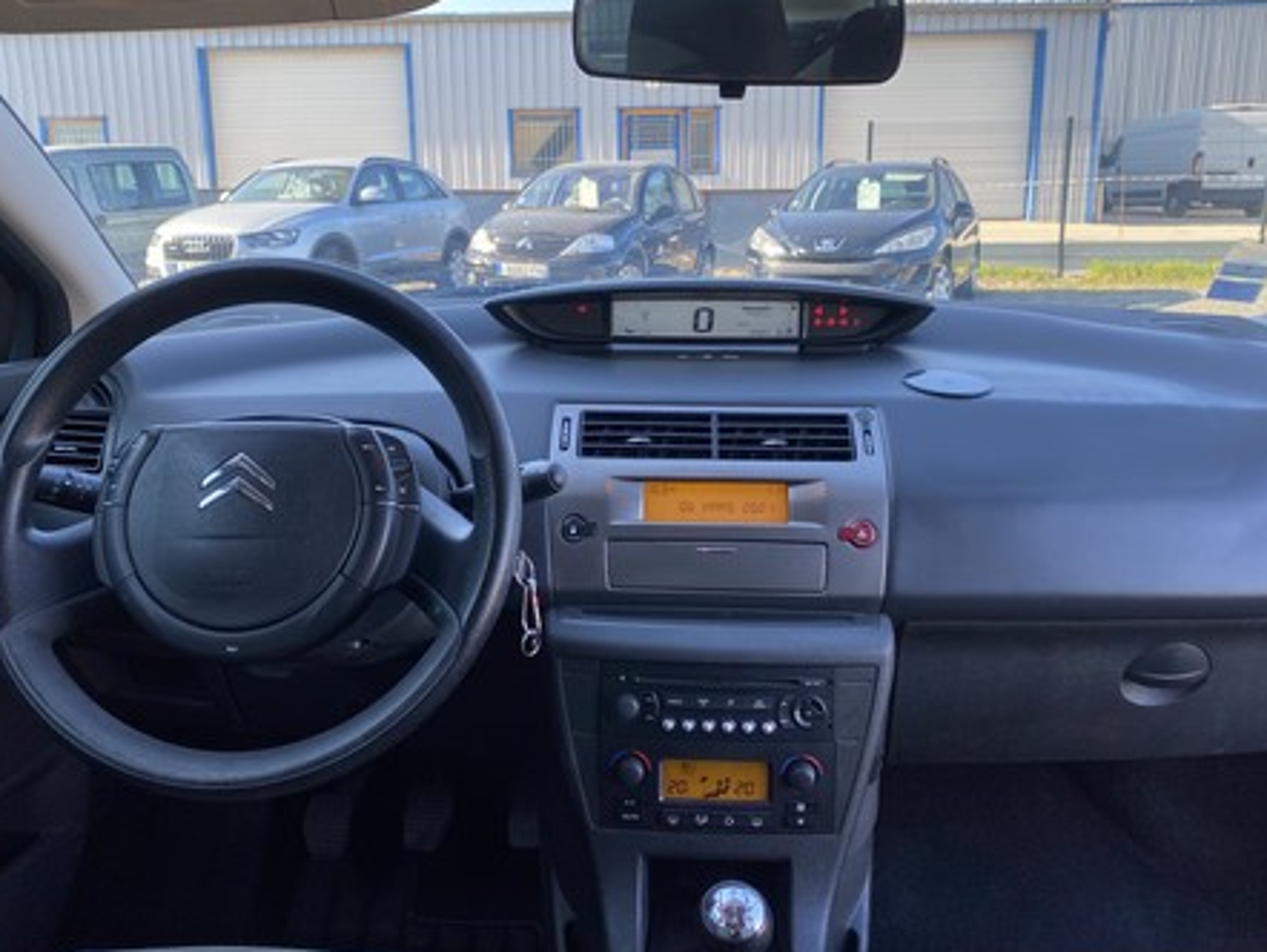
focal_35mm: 30
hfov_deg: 59.9
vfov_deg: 46.8
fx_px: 1099
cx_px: 602
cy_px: 429
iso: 32
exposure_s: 1/190
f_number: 1.8
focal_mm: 4.25
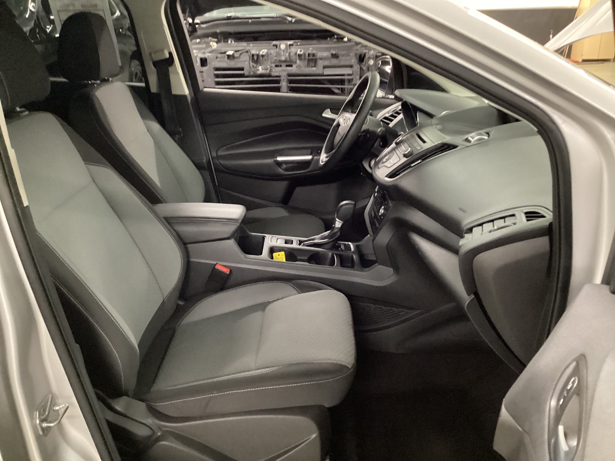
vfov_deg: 45.4
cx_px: 308
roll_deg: +0.6
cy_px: 230
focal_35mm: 31
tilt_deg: -24.1
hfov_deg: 58.4
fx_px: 551
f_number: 2.4
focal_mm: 3.3
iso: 800
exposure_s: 1/20
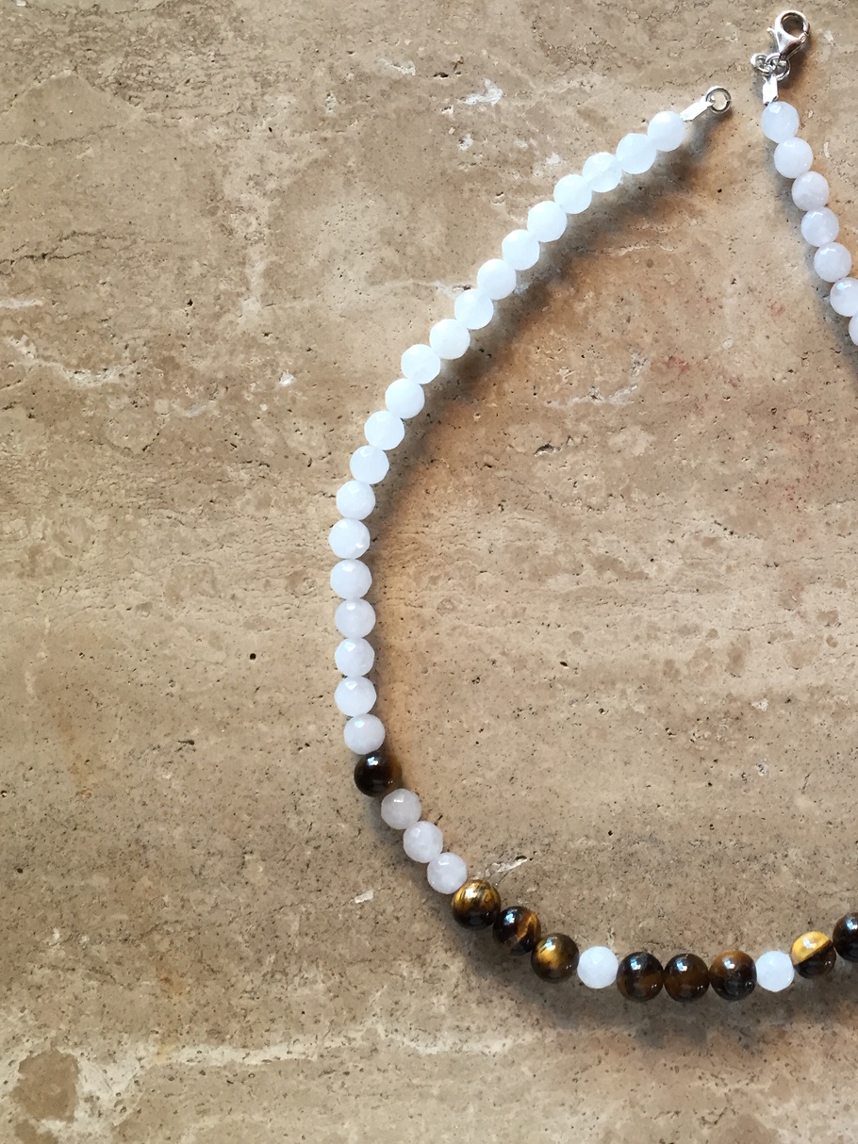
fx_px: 1289
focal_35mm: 39
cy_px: 568
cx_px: 722
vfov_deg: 47.9
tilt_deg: -87.7
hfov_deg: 35.3
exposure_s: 1/33
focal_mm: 4.15
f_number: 2.2
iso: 50
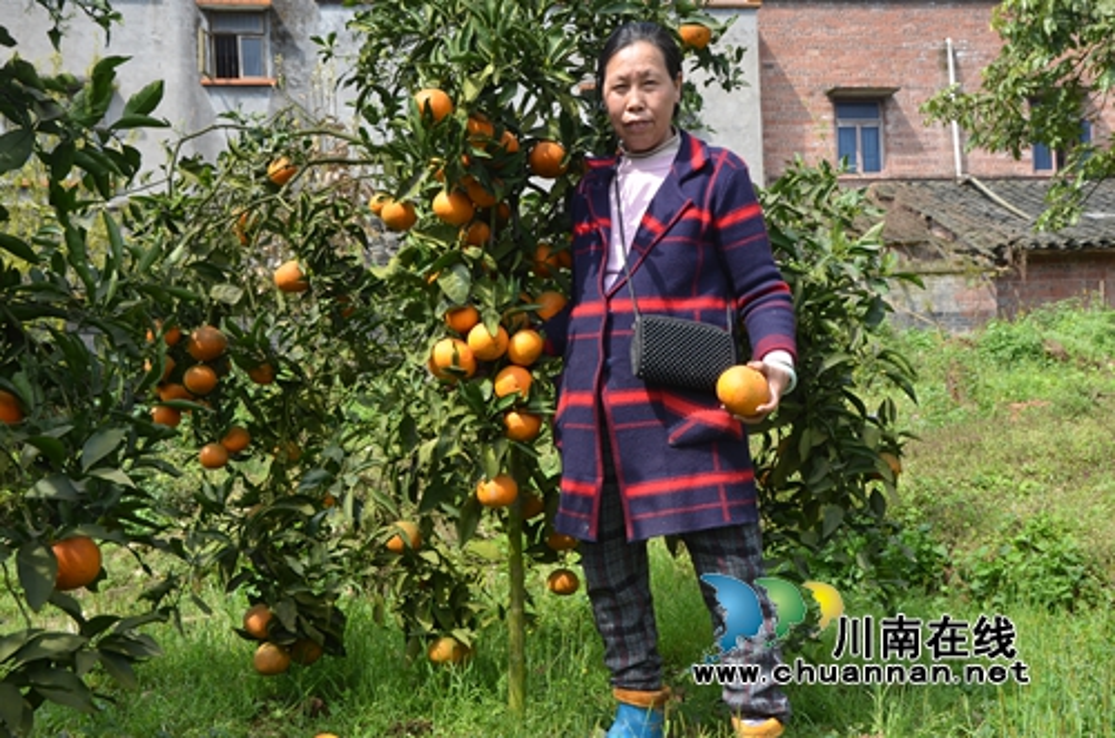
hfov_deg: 49.6
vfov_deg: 34.1
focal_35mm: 39
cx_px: 558
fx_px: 1205
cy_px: 369
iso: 200
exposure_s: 1/250
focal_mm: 26
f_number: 8
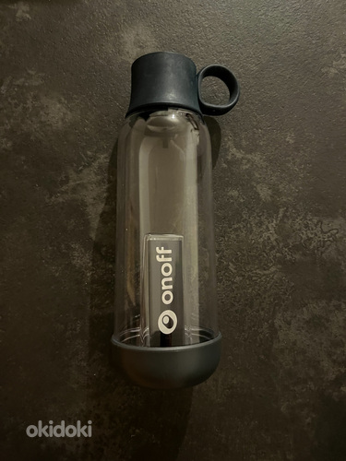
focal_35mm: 26
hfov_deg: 53.1
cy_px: 230
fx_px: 347
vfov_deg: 67.3
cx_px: 173
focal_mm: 5.1
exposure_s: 1/25
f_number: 1.6
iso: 800
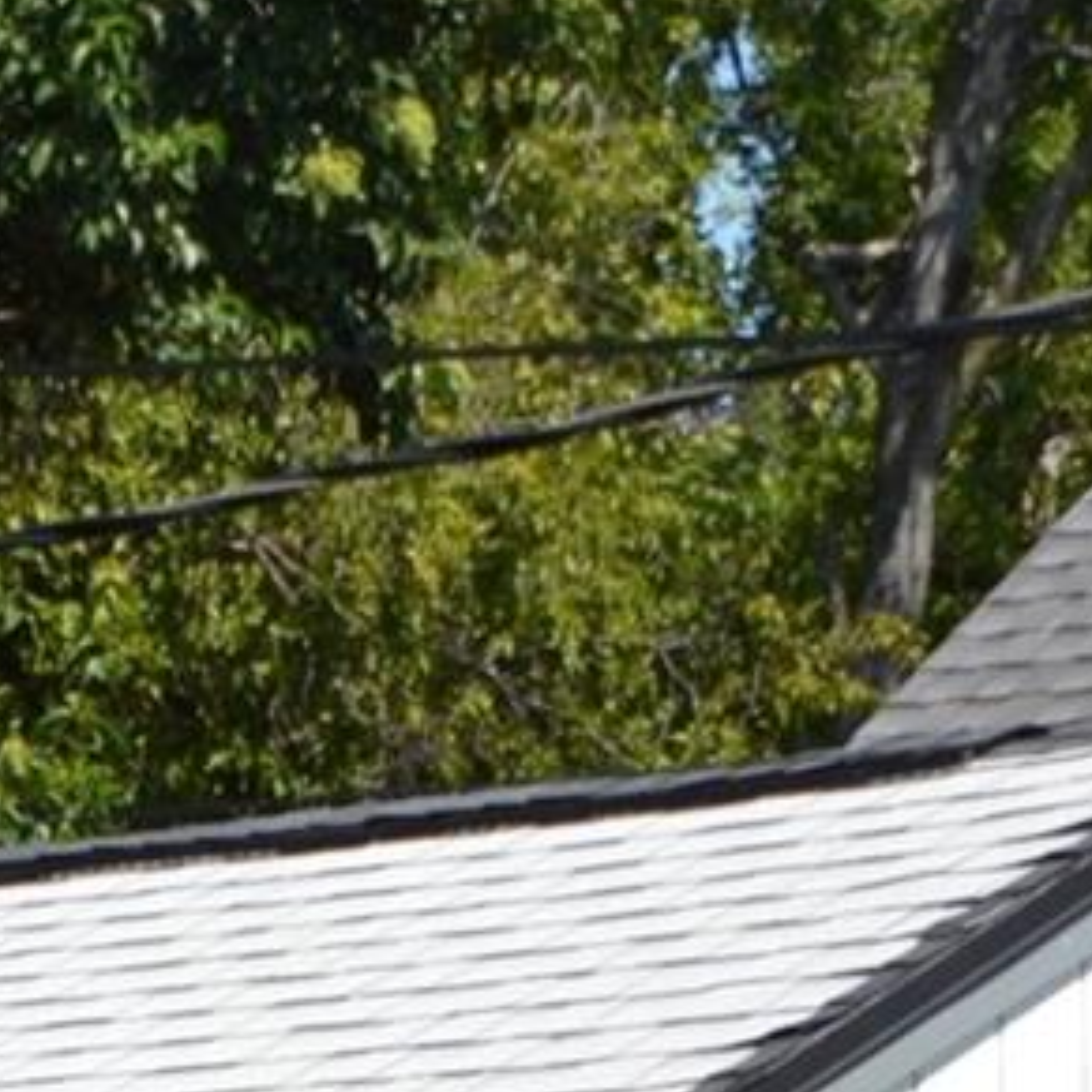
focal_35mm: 224
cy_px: 2336
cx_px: -567
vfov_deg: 7.4
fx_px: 7994
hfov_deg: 7.7
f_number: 8
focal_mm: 25
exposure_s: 1/250
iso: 100
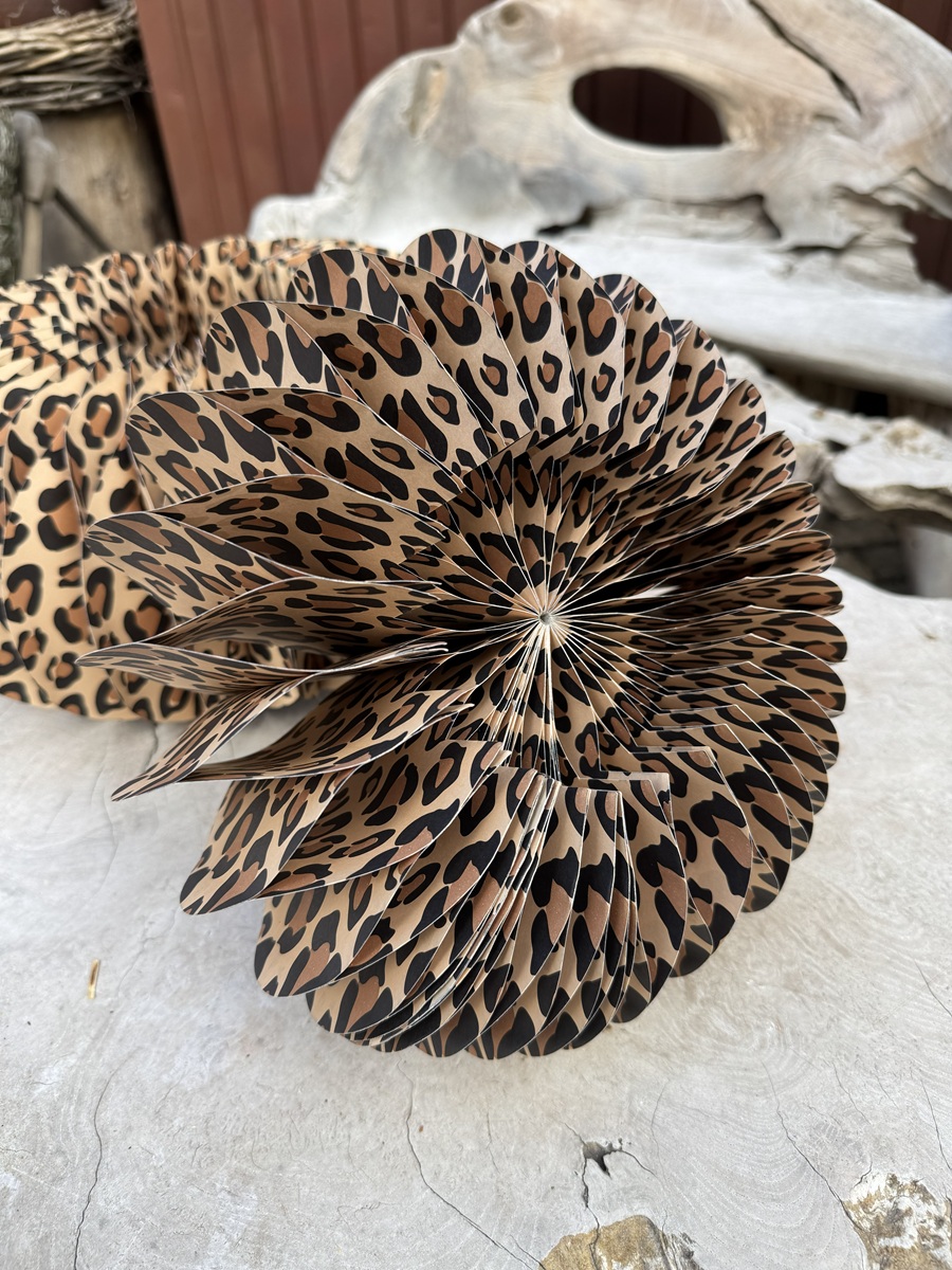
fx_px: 880
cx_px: 476
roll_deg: +3.1
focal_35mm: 24
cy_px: 635
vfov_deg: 71.6
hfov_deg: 56.8
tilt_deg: -36.7
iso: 80
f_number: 1.78
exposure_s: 1/488
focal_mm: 6.76
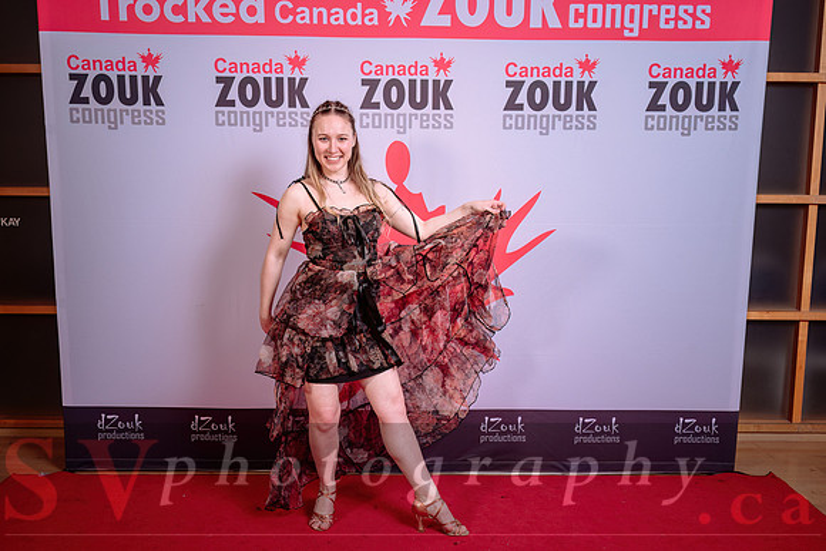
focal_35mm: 36
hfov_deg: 53.4
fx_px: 820
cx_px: 413
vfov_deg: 37.1
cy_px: 291
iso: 100
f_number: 5.6
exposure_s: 1/160
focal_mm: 33
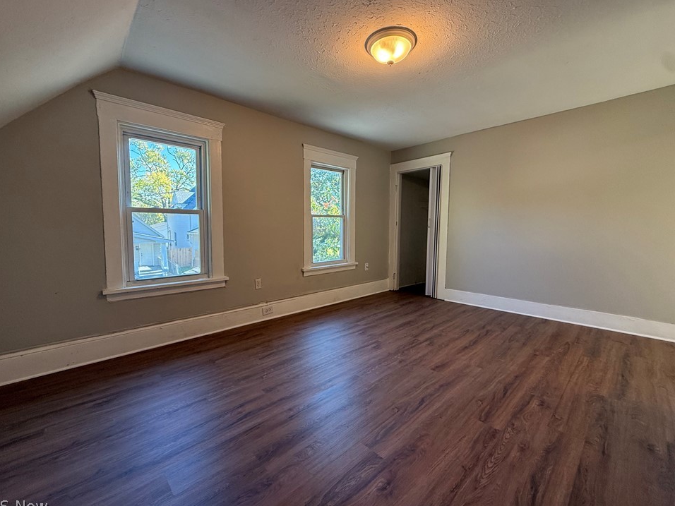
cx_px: 336
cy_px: 247
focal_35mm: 15
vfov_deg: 81.7
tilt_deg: -4.7
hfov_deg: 98.2
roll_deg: -1.0
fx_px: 292
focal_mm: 2.22
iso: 200
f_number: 2.2
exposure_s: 1/120
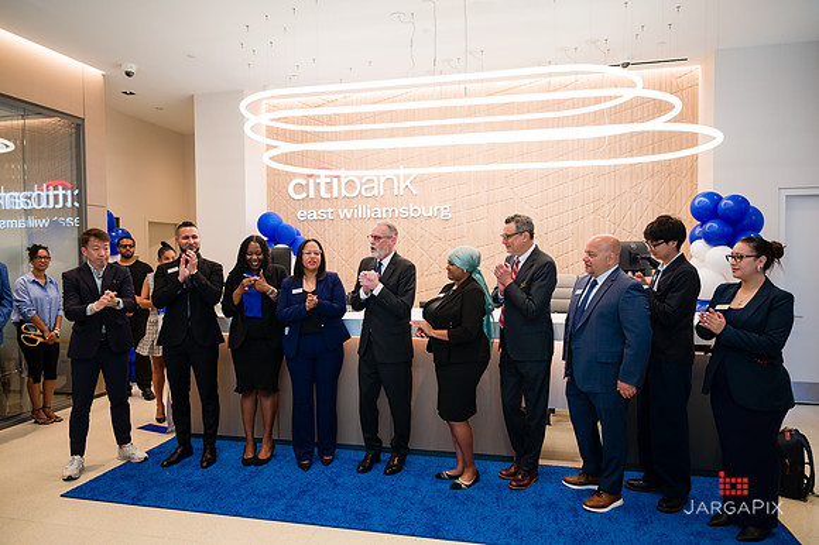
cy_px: 272
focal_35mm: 24
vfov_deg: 53.0
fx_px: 547
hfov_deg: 73.7
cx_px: 410
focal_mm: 24
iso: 400
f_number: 3.2
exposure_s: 1/200
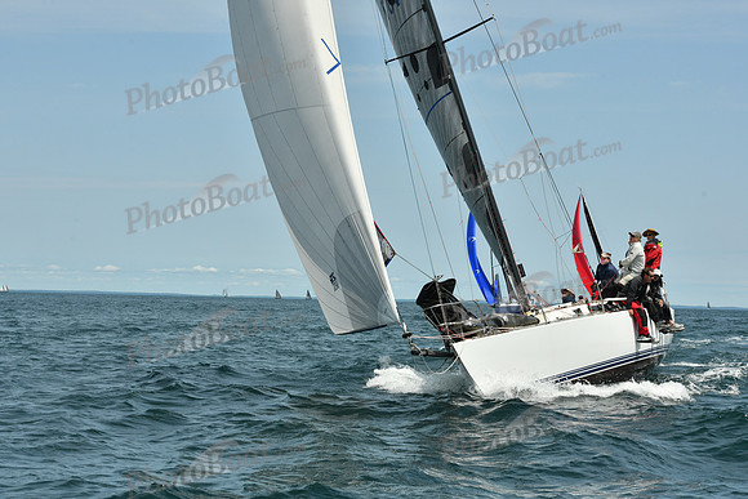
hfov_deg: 28.8
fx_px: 1455
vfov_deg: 19.5
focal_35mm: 70
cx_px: 374
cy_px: 250
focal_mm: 70
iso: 320
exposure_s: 1/1000
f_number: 10
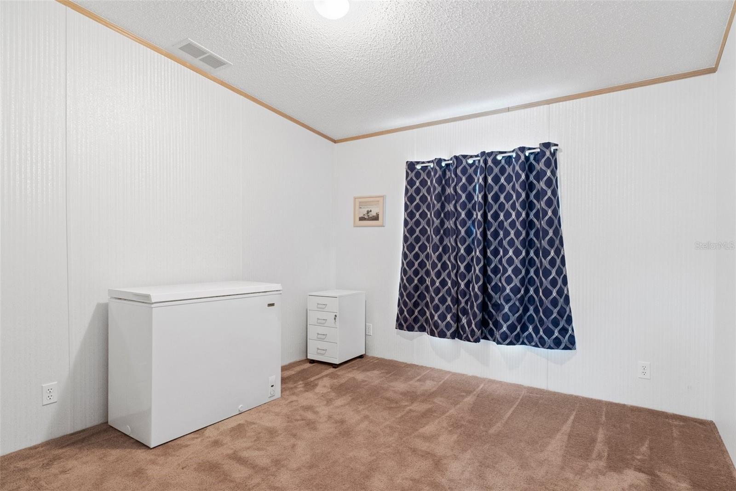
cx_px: 368
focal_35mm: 20
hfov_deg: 85.4
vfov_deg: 63.2
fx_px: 399
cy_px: 246
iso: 500
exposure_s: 1.3
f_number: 8
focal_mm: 13
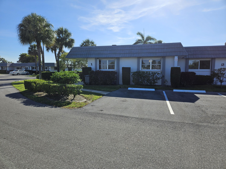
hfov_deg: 73.9
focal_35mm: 23
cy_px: 84
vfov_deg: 58.9
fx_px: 150
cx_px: 113
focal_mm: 5.4
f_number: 1.8
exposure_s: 1/2234
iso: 25
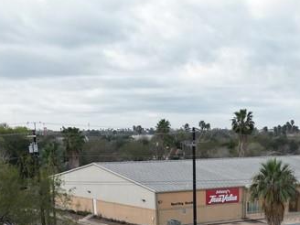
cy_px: 340
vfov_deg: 17.6
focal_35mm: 75
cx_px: 208
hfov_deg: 25.8
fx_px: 650
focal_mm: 6.72
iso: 200
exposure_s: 1/2000
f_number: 1.7
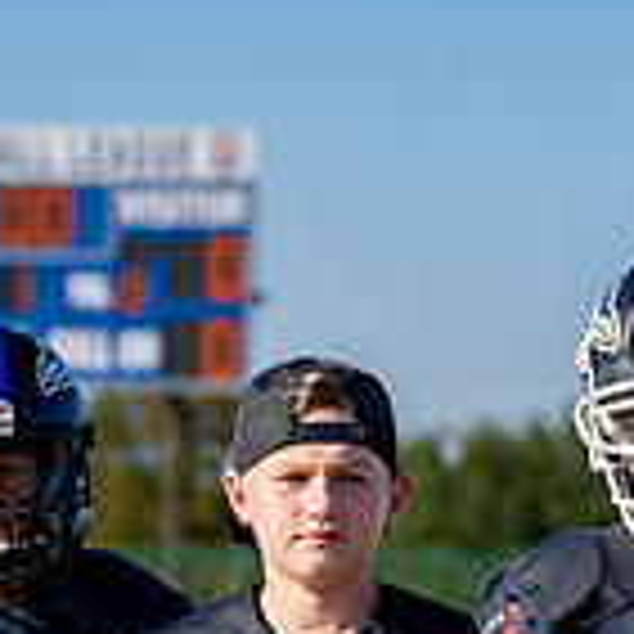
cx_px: 600
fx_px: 5988
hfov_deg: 6.0
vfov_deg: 6.0
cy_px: 694
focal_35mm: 289
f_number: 2.8
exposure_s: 1/2500
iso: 160
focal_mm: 70
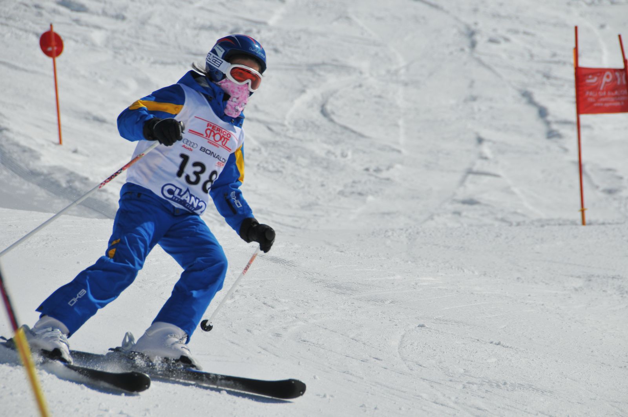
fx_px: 5227
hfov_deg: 6.9
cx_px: 314
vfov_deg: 4.6
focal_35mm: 300
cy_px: 208
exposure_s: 1/1250
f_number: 9
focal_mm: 200
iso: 200
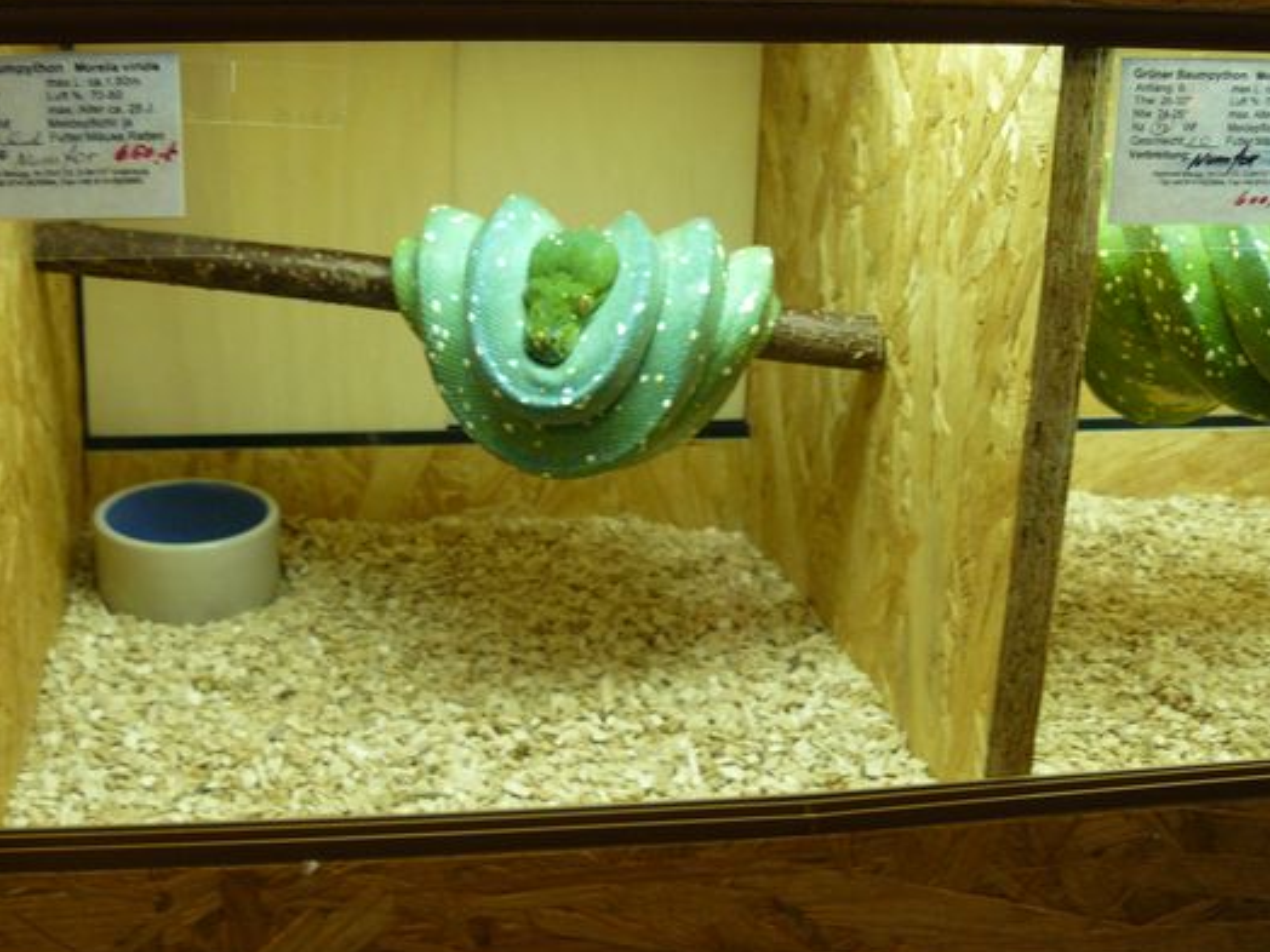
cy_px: 402
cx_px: 502
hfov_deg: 42.7
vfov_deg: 32.8
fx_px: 1614
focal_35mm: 44
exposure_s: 1/25
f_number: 2.8
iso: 200
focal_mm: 6
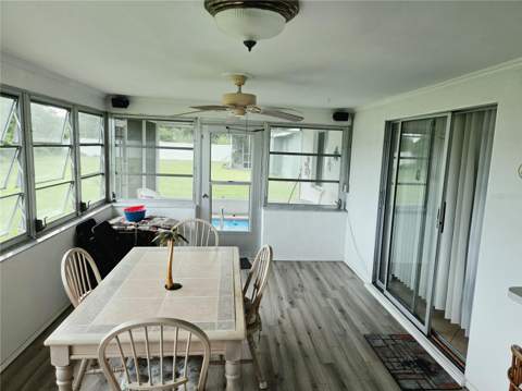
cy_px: 196
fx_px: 346
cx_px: 261
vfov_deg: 58.8
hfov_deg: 74.0
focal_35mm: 23
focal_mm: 5.4
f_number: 1.8
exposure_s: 1/182
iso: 125
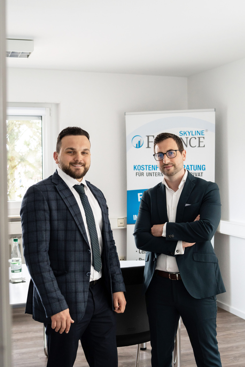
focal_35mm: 52
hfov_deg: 25.8
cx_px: 122
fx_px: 536
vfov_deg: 37.8
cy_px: 184
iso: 800
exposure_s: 1/160
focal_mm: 35
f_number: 4
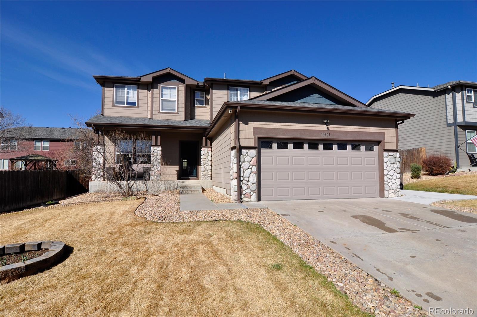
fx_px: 238
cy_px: 158
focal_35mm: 18
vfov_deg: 67.2
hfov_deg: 90.1
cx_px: 238
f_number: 10
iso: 200
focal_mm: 12
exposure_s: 1/320
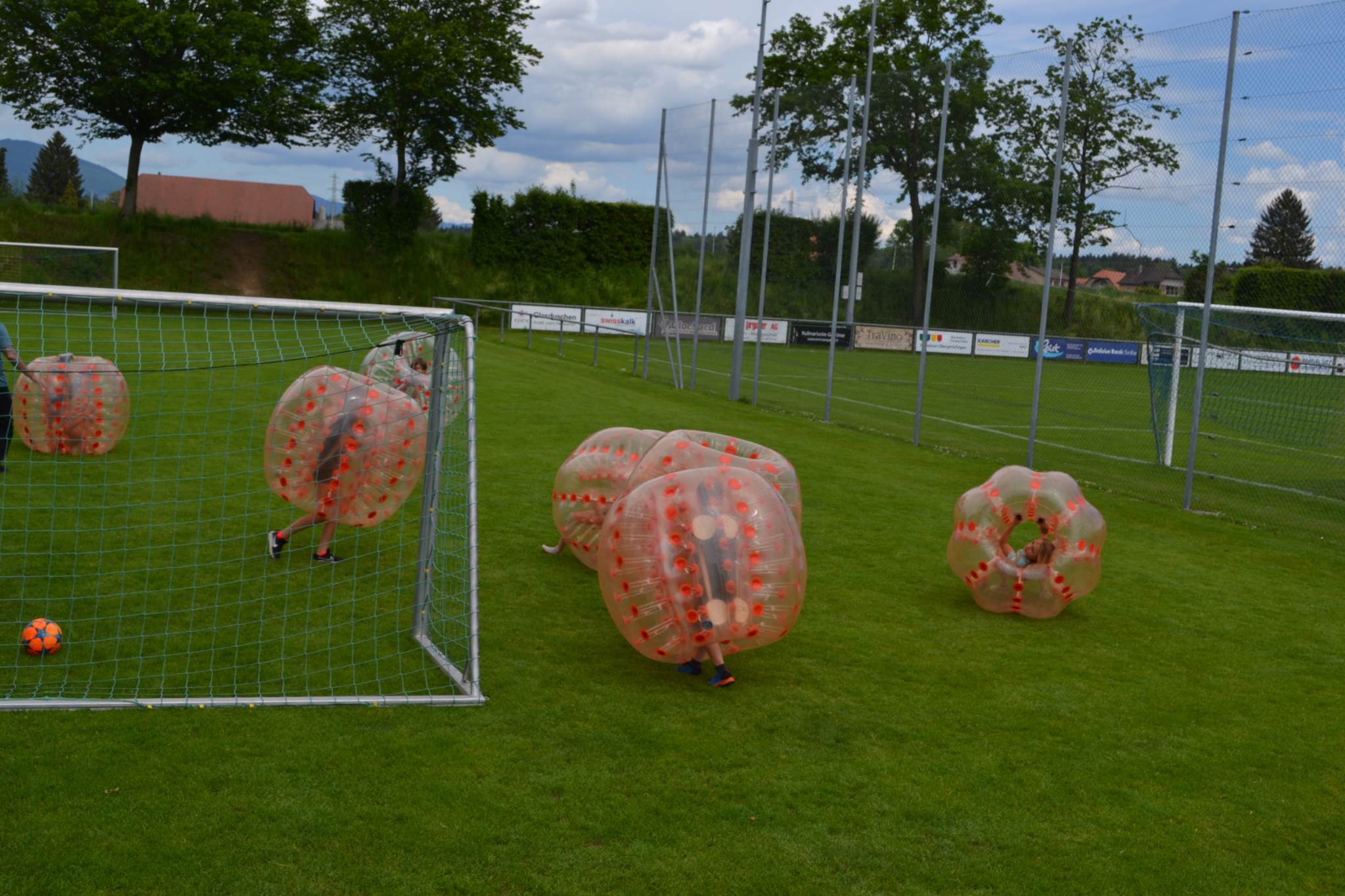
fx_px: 1569
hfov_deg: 46.4
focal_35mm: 42
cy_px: 448
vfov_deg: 31.9
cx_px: 672
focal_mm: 28
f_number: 8
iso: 100
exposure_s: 1/250
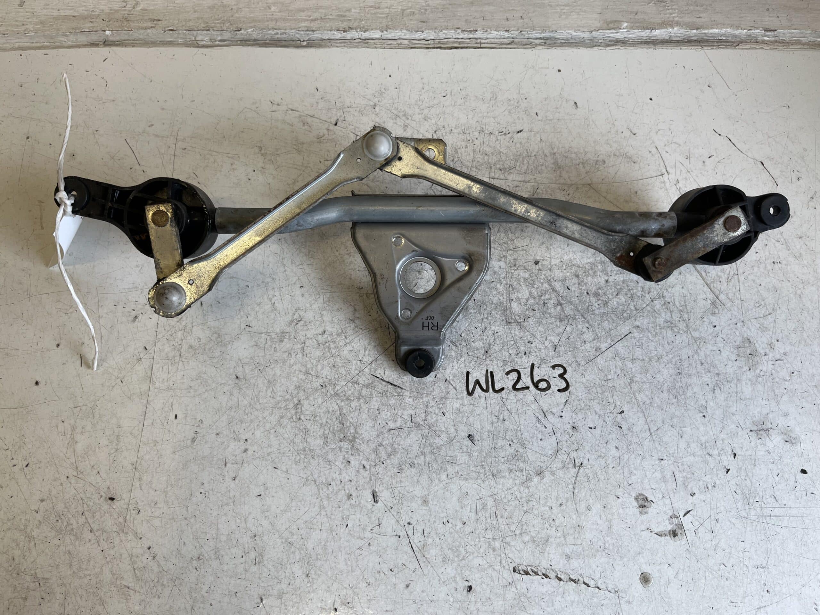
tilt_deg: -71.4
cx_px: 410
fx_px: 616
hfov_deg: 67.3
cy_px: 308
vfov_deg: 53.1
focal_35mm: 26
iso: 50
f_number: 1.6
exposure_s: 1/100
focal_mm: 5.1
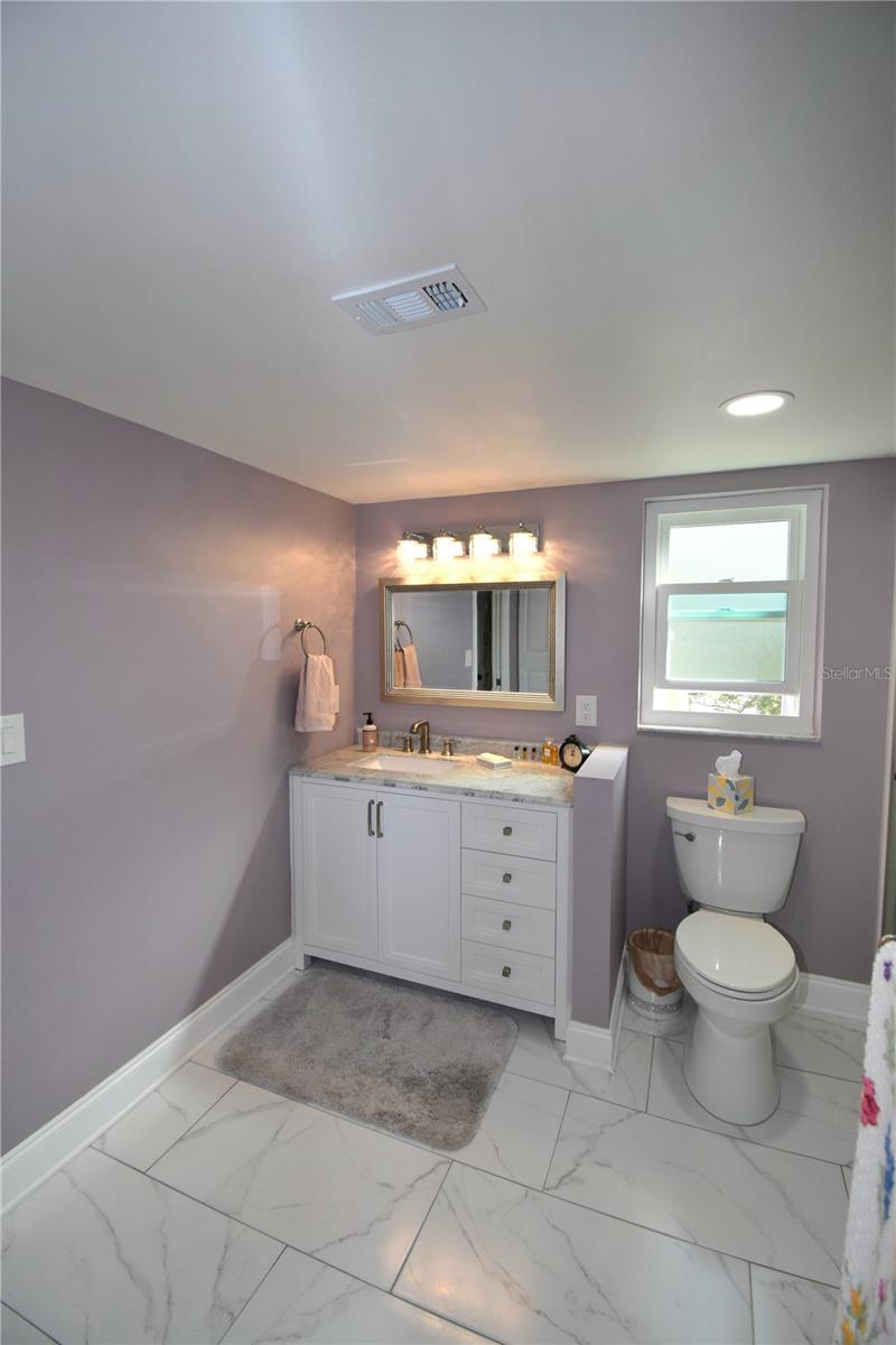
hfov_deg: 77.3
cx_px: 448
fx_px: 560
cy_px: 672
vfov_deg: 100.4
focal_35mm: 15
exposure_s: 1/125
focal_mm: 10
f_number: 5.6
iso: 400
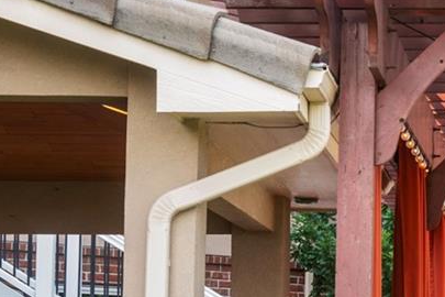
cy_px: 298
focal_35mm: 169
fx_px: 2091
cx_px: 592
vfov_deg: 8.1
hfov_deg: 11.8
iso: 250
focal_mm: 42.8
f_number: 8
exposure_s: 1/400
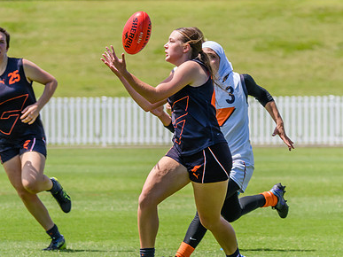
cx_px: 21
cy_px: 77
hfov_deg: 3.0
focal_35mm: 655
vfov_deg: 2.3
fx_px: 6488
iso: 800
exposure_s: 1/1600
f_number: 9
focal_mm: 280
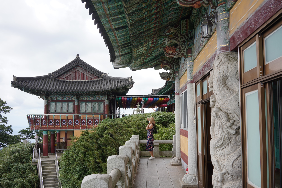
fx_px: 274
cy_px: 94
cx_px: 141
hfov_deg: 54.4
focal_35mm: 35
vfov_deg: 37.9
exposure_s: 1/100
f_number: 9
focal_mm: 35
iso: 100
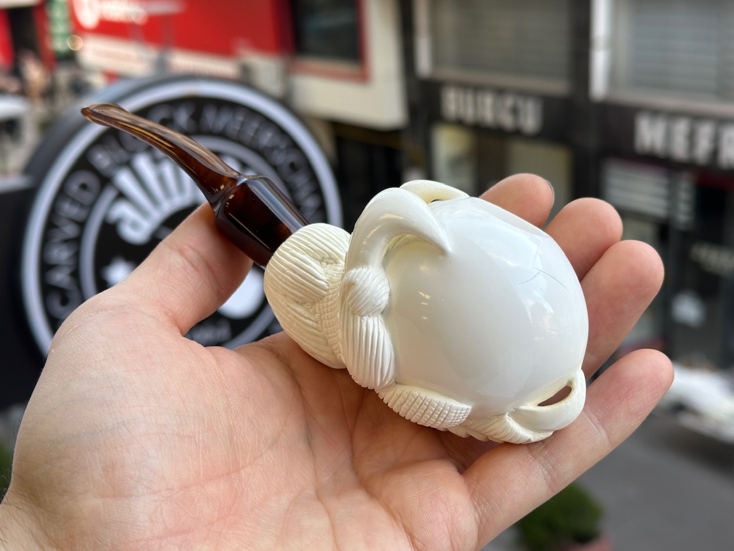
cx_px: 367
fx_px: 1018
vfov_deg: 30.3
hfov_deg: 39.7
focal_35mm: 48
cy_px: 276
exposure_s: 1/286
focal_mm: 6.86
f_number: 1.78
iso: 64
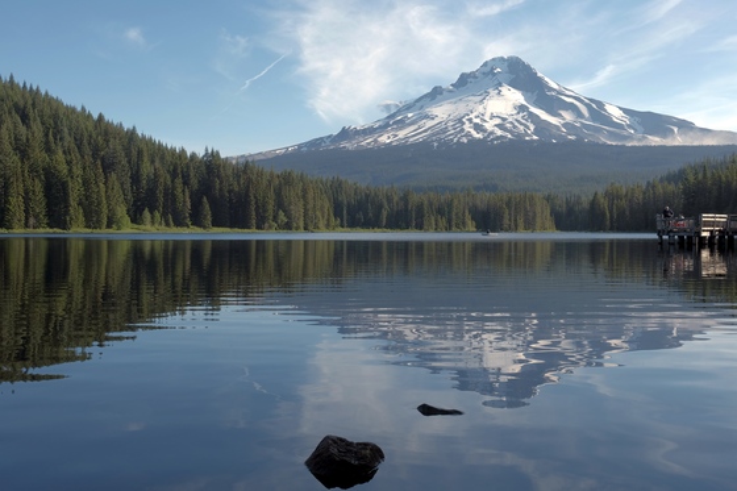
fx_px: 900
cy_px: 246
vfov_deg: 30.5
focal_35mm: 44
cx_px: 368
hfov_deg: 44.5
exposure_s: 1/125
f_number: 11
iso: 200
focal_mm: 29.3
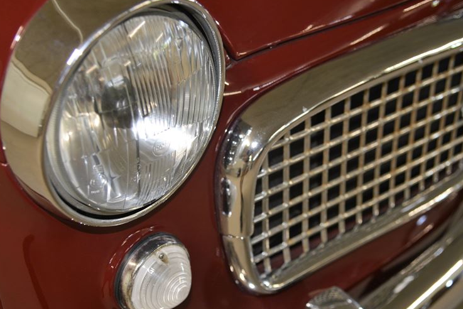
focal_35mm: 52
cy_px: 182
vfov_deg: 26.0
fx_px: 669
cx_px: 261
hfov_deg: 38.1
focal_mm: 40
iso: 800
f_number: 4
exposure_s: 1/60
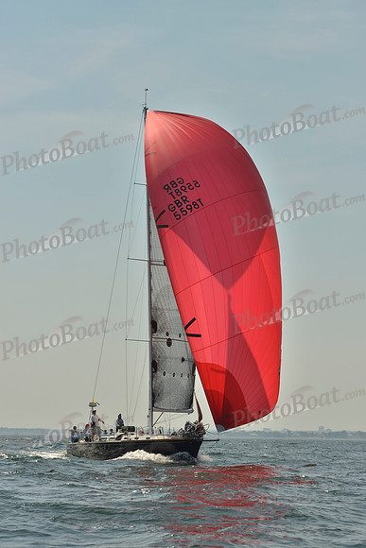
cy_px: 274
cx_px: 183
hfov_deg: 15.2
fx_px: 1372
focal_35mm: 90
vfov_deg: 22.6
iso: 200
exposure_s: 1/1250
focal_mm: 90
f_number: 9
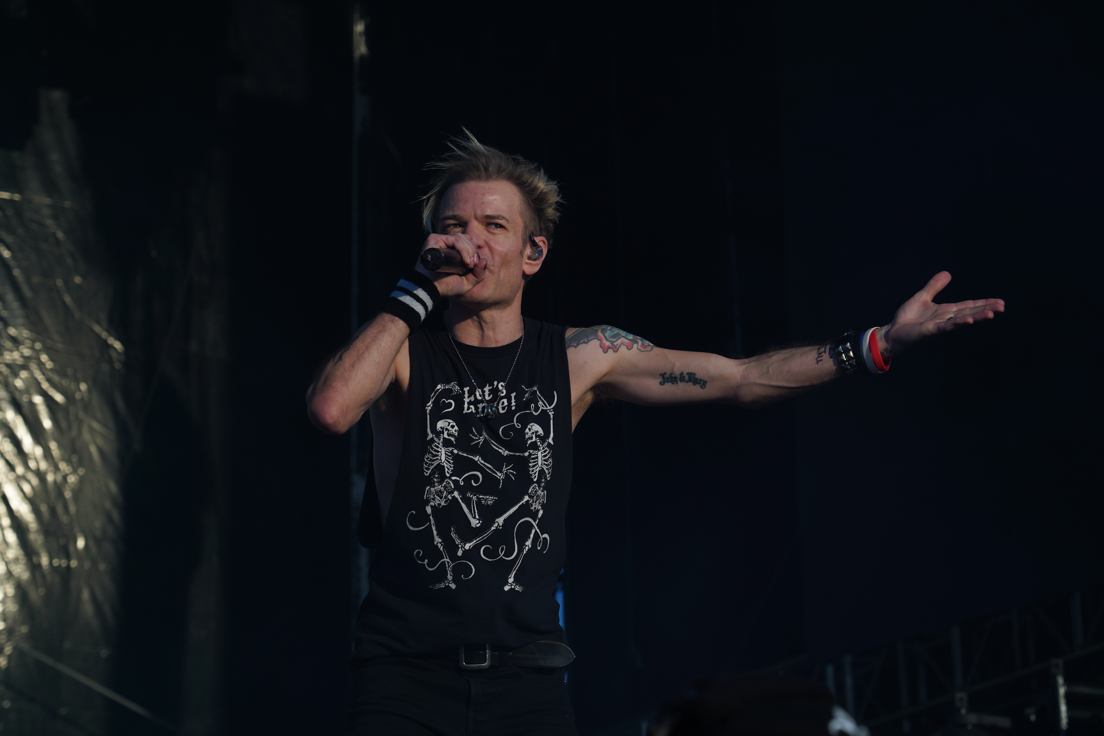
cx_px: 552
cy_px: 368
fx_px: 3220
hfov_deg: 19.5
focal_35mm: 105
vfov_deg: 13.0
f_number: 7.1
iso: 100
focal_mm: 105
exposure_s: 1/400
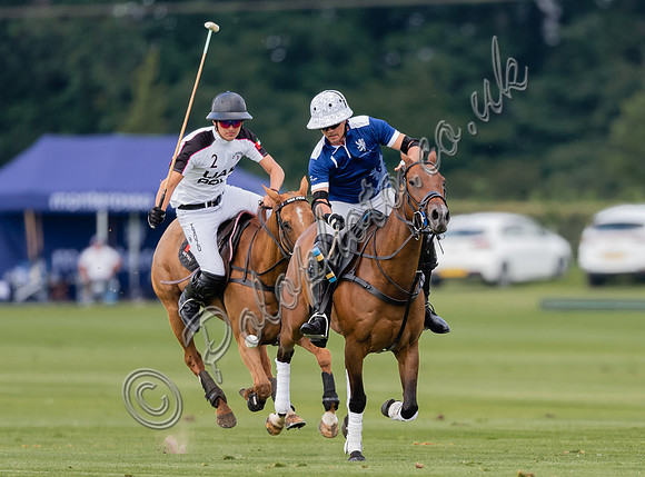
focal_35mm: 925
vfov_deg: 1.6
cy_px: 293
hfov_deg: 2.2
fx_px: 17155
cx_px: 419
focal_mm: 500
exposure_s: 1/1000
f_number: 4
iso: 400
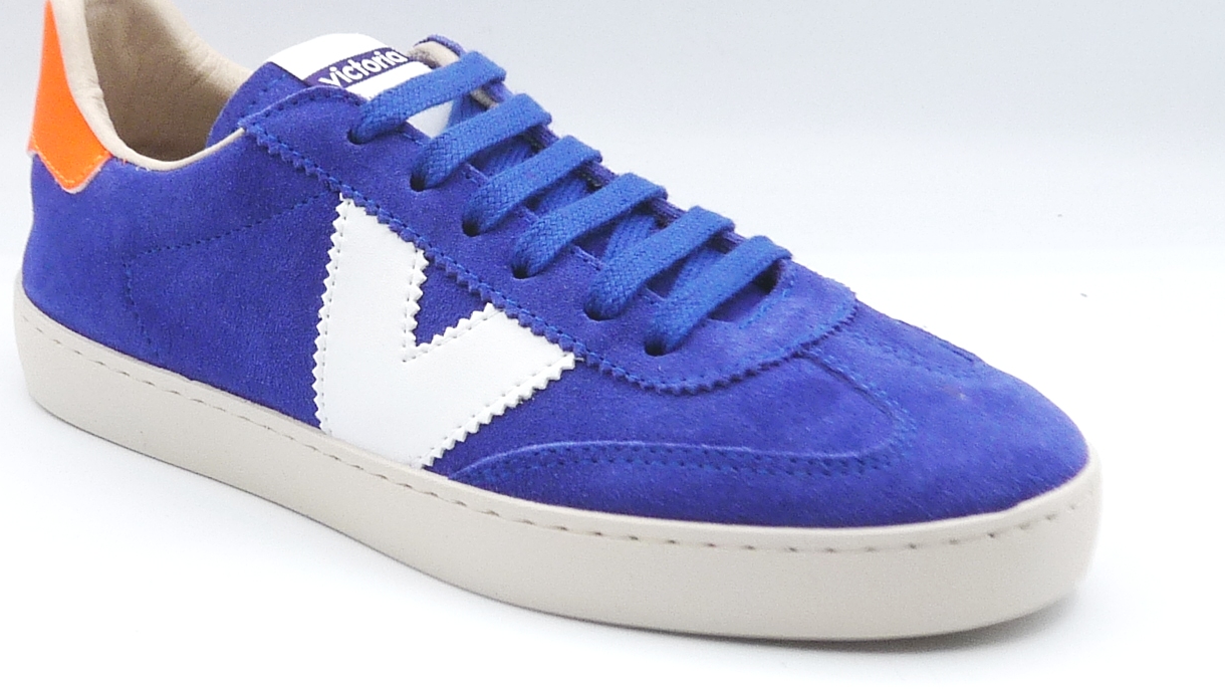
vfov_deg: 17.2
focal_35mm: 70
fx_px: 2274
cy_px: 325
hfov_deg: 30.0
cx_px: 454
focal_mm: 4.9
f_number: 4.5
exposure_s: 1/200
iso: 100
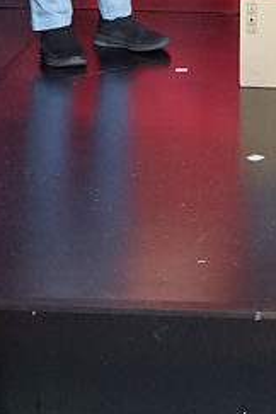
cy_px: -256
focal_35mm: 145
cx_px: 383
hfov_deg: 9.3
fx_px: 1667
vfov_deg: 13.2
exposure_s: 1/160
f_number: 3.5
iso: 1250
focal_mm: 28
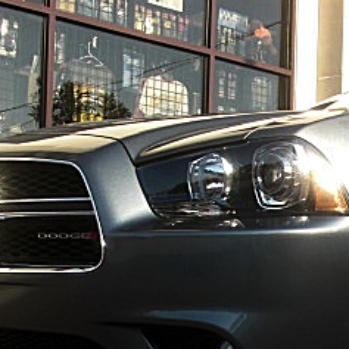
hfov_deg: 19.5
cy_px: 336
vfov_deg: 19.7
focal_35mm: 86
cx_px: 358
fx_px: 981
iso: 50
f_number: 2.8
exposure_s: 1/250
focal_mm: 6.3
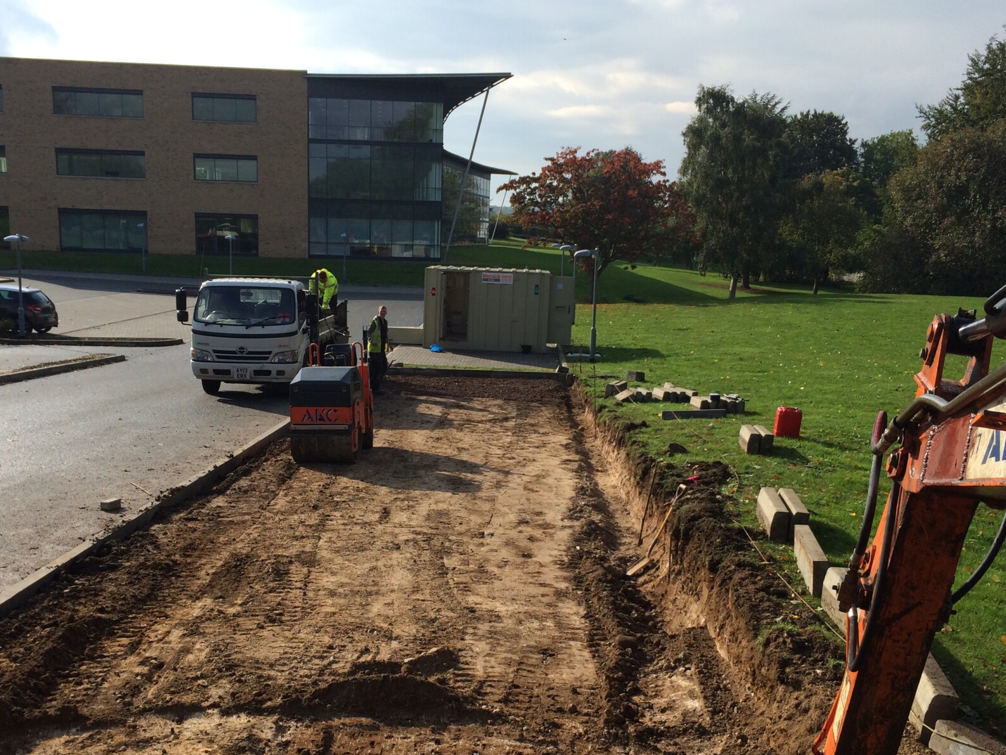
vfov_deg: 37.6
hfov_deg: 48.9
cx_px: 462
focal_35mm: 38
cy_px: 451
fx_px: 1104
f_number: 2.2
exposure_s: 1/1709
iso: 40
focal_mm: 4.12
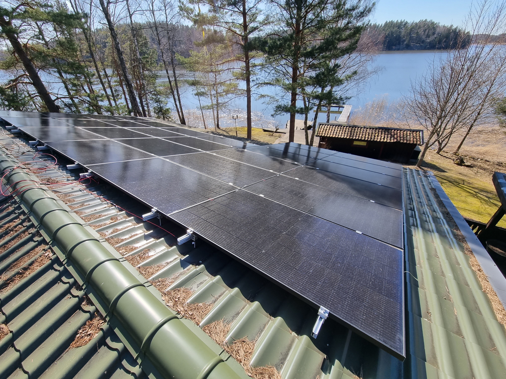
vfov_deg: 89.9
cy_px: 190
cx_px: 253
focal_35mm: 13
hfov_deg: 106.2
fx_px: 190
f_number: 2.2
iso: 50
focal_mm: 2.2
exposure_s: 1/970
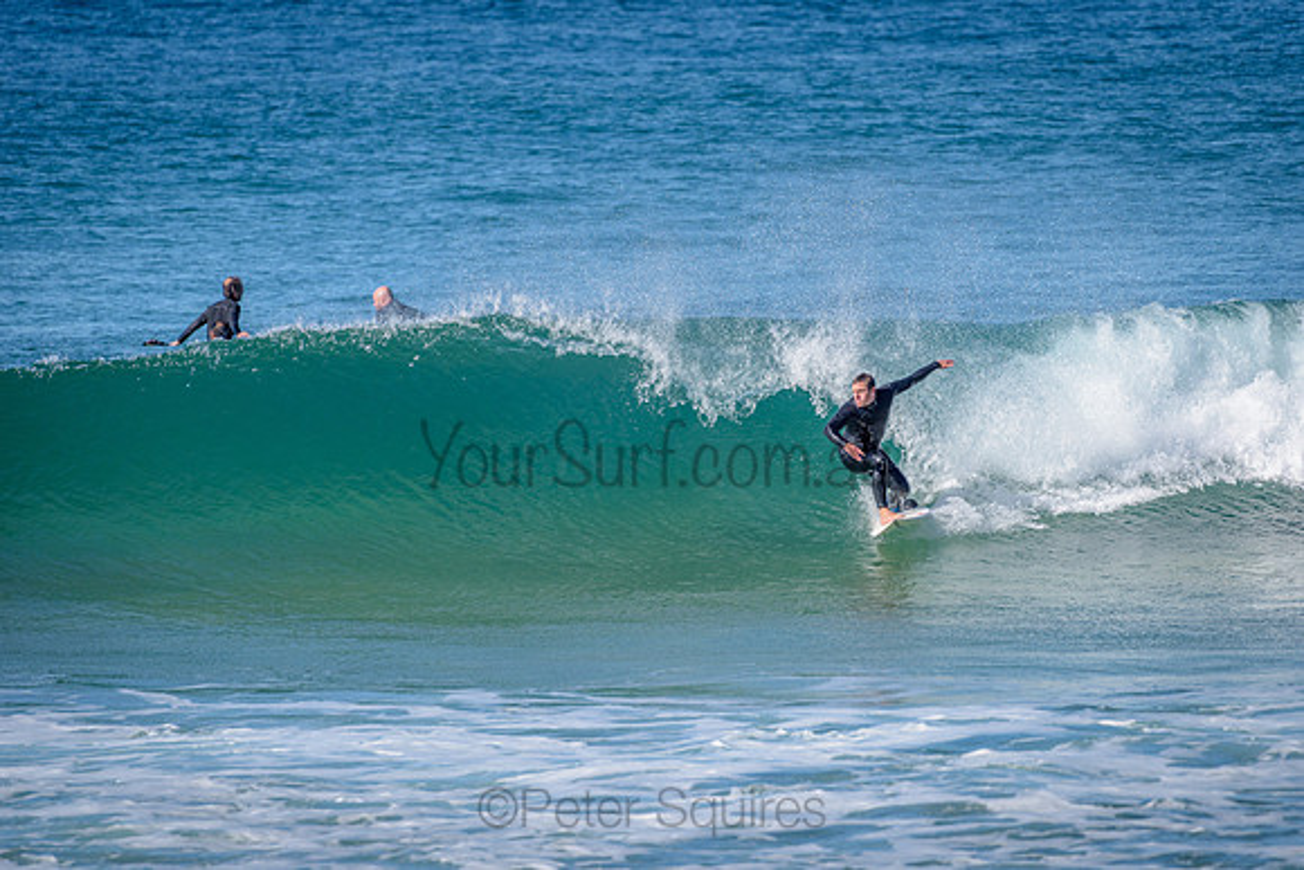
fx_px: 18114
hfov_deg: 4.1
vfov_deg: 2.8
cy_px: 435
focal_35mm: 500
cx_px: 652
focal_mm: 500
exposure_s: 1/2000
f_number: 5.6
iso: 180
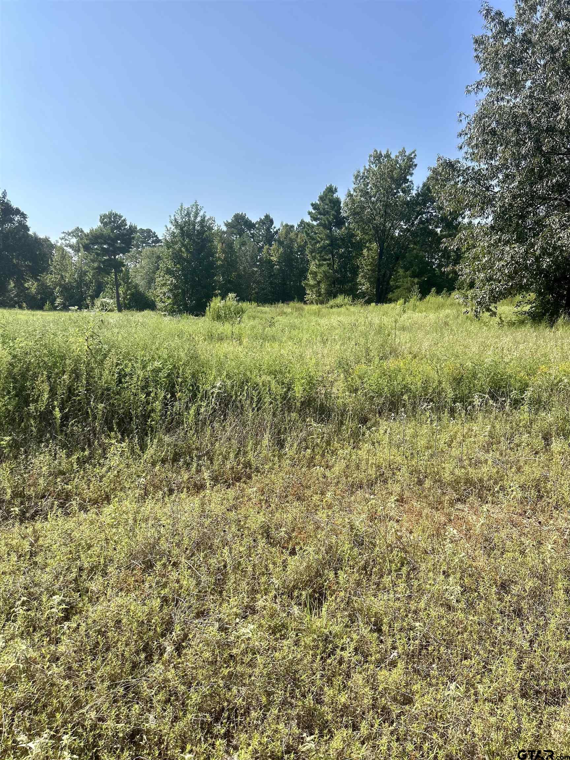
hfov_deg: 53.1
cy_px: 380
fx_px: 571
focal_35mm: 26
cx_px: 285
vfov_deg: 67.3
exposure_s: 1/3257
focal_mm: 5.7
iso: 50
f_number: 1.5
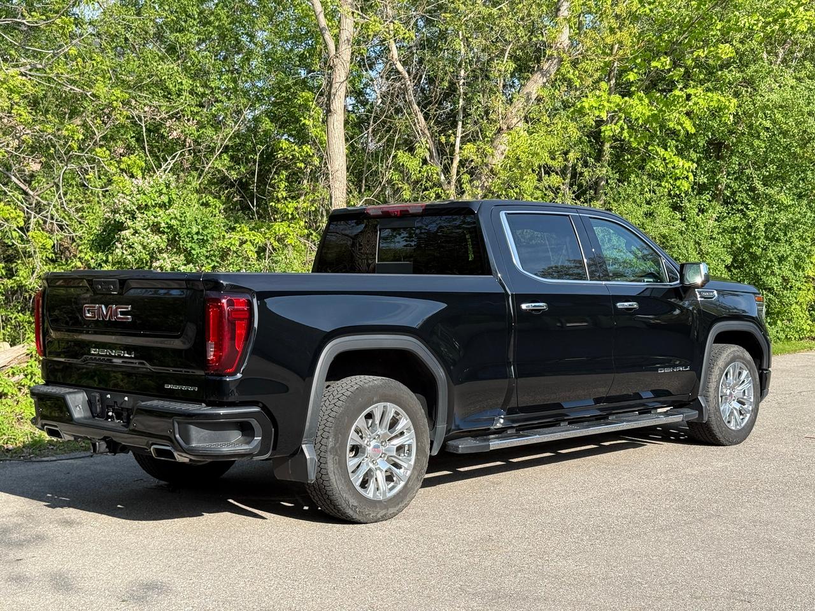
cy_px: 306
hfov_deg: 39.7
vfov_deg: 30.3
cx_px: 408
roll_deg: -0.9
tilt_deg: -2.2
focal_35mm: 48
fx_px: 1130
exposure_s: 1/1403
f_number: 1.78
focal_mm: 6.76
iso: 64
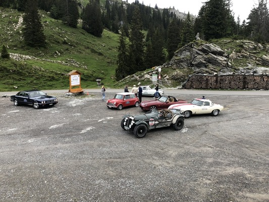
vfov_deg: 49.8
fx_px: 218
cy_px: 101
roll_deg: -0.3
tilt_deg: -10.2
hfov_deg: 63.4
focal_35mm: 28
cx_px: 134
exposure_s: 1/40
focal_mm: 4
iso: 25
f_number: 1.8
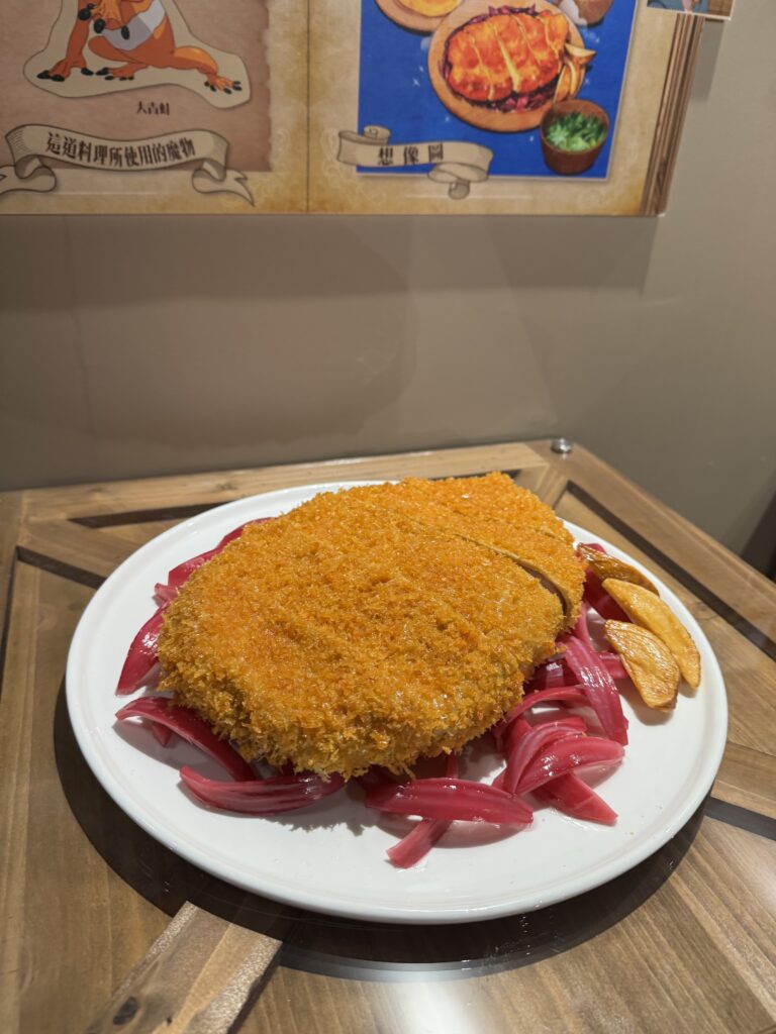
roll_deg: -1.0
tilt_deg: -27.5
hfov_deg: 56.8
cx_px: 388
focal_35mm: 24
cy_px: 517
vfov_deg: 71.6
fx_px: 717
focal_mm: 6.76
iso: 160
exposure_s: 1/50
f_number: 1.78
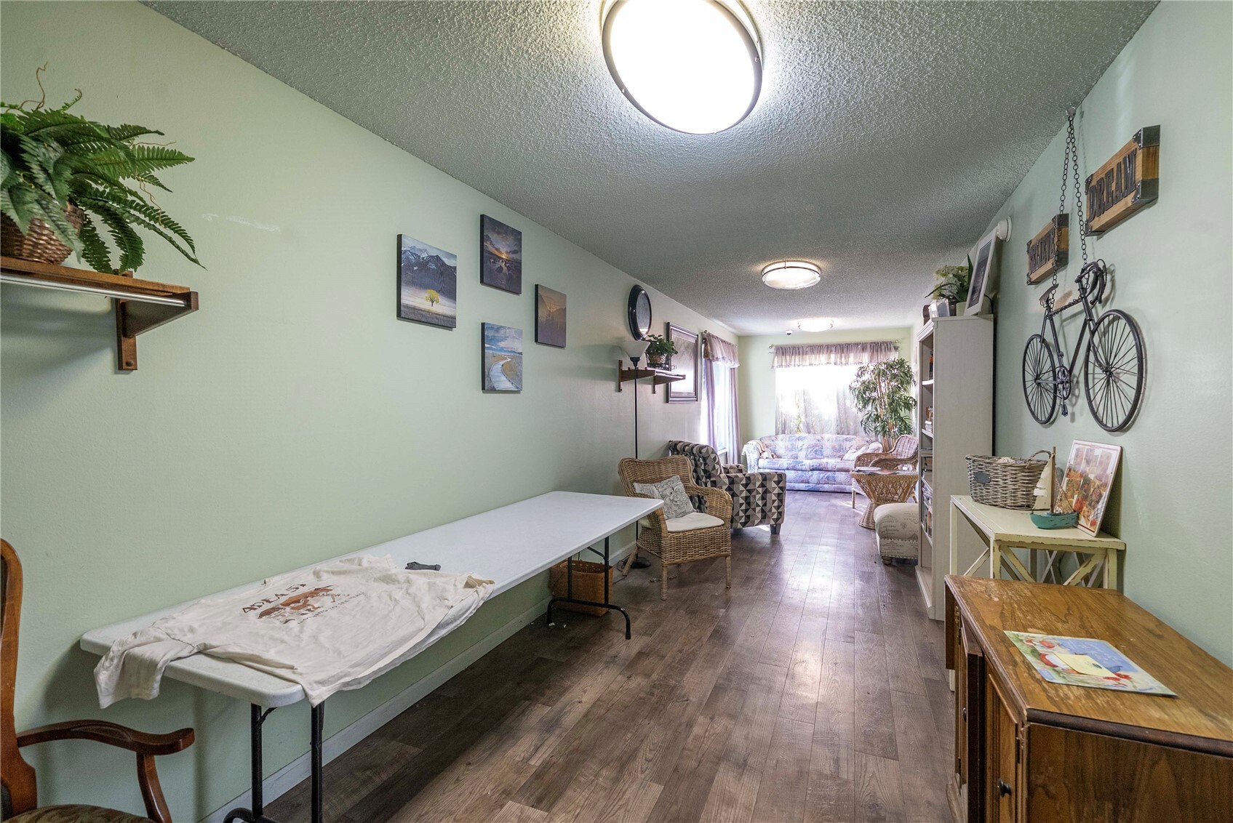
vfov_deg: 77.4
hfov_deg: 100.4
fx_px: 514
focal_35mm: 15
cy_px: 412
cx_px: 616
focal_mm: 15
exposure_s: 1/8
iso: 1000
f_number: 7.1
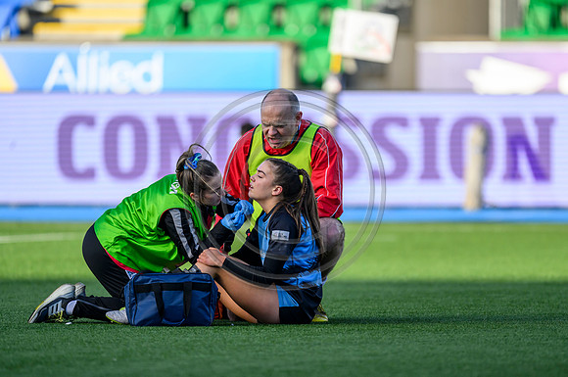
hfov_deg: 3.4
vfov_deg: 2.2
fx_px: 9639
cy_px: 202
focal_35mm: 612
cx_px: 307
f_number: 4
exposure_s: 1/2000
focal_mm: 560
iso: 800
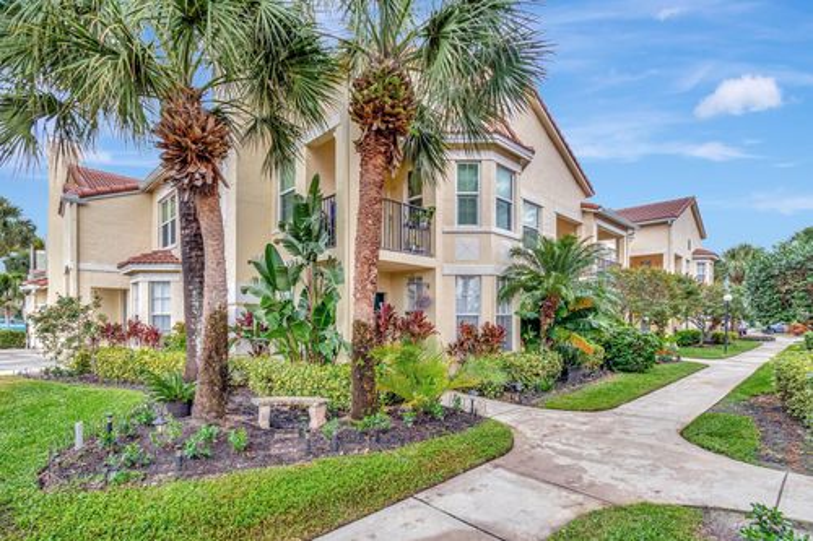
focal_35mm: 15
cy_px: 270
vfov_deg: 77.3
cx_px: 406
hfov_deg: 100.4
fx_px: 339
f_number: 8
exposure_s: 1/640
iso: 1000
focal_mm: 10
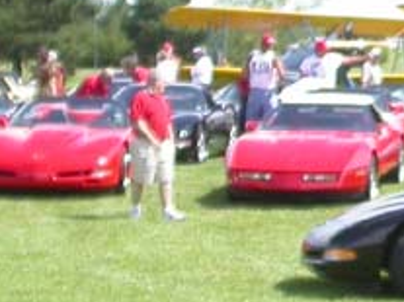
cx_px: 576
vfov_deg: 7.9
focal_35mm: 188
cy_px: 131
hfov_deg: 10.2
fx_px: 2193
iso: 100
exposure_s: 1/1000
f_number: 2.6
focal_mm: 7.85
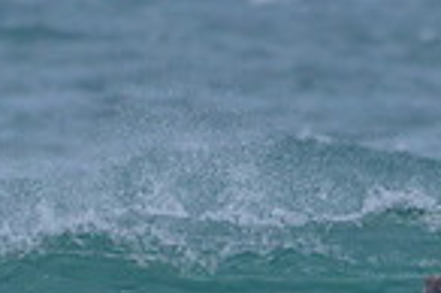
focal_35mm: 2437
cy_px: 425
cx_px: 403
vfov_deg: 0.6
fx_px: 29819
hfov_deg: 0.8
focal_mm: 500
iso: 900
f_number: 5.6
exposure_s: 1/2000
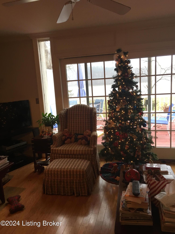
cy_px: 117
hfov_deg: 48.2
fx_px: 195
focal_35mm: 29
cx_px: 88
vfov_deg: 61.7
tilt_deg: -8.9
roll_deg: +4.3
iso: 32
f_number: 2.2
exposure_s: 1/15
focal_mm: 4.15
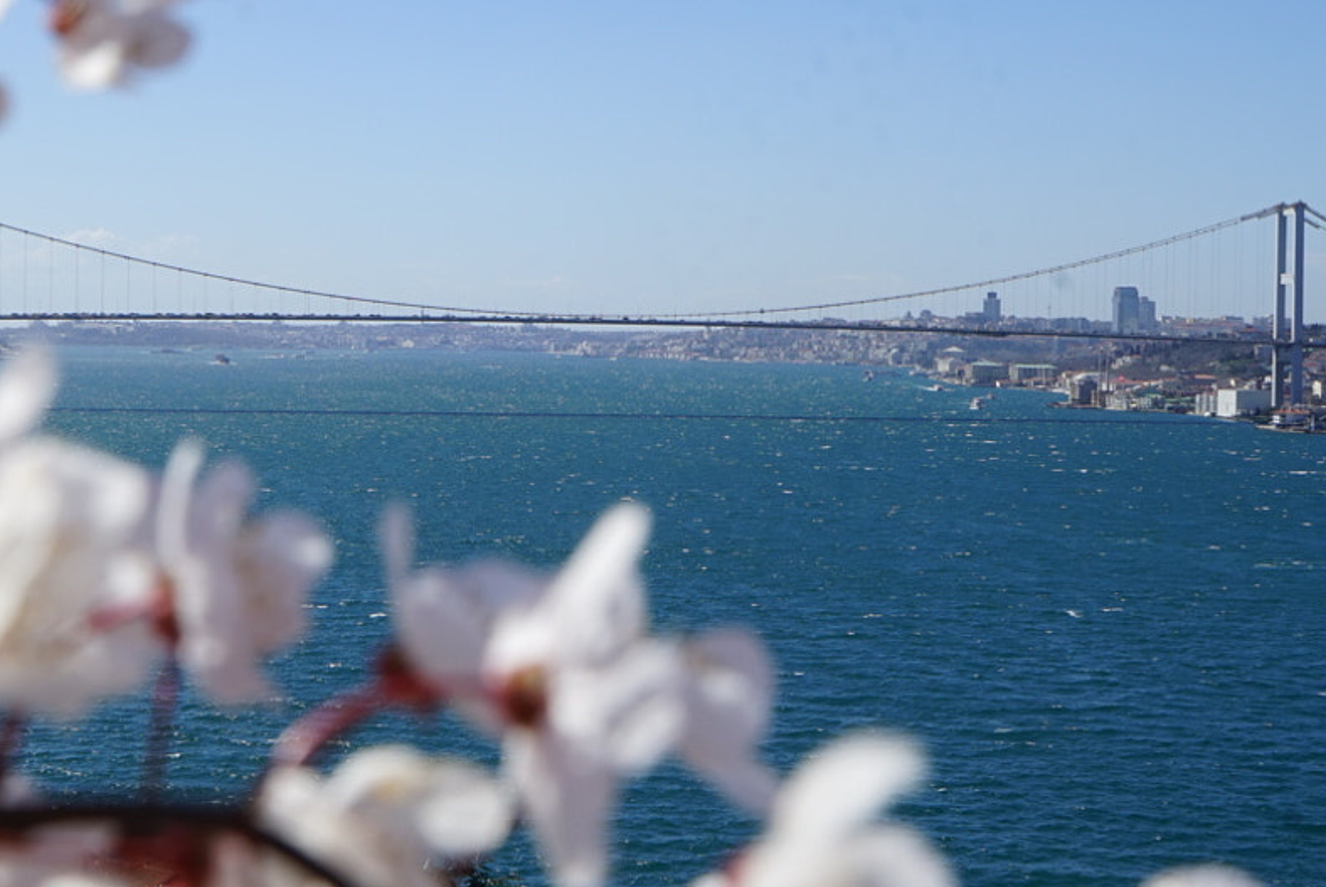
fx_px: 2470
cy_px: 344
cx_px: 483
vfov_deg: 20.3
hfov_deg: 29.9
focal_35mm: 67
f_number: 14
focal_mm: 33
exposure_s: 1/125
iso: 100
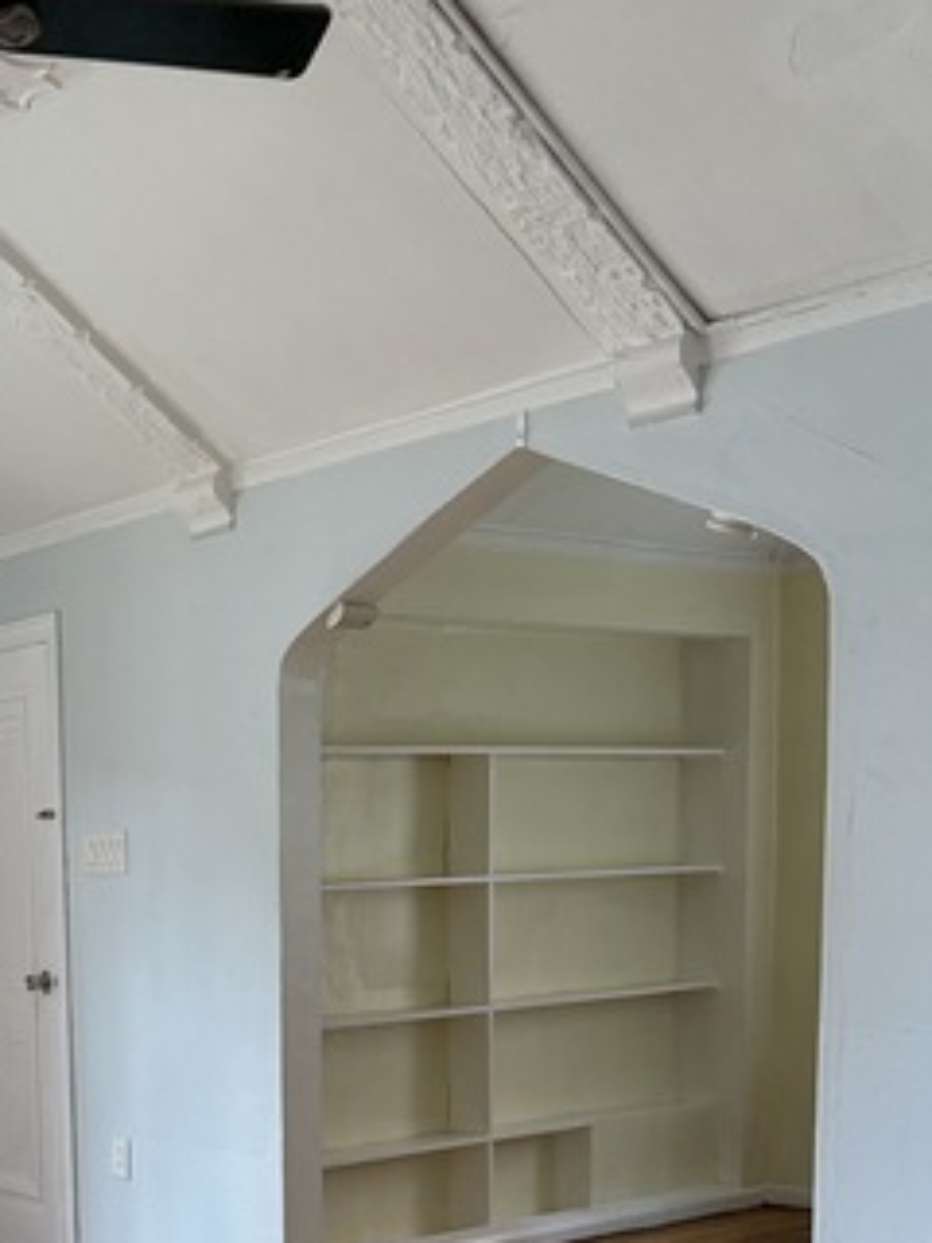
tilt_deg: -8.8
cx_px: 43
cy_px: 1136
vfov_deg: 35.7
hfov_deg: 27.7
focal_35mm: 50
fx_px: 1795
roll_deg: +2.2
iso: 320
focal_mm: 6.76
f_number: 1.78
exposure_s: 1/60
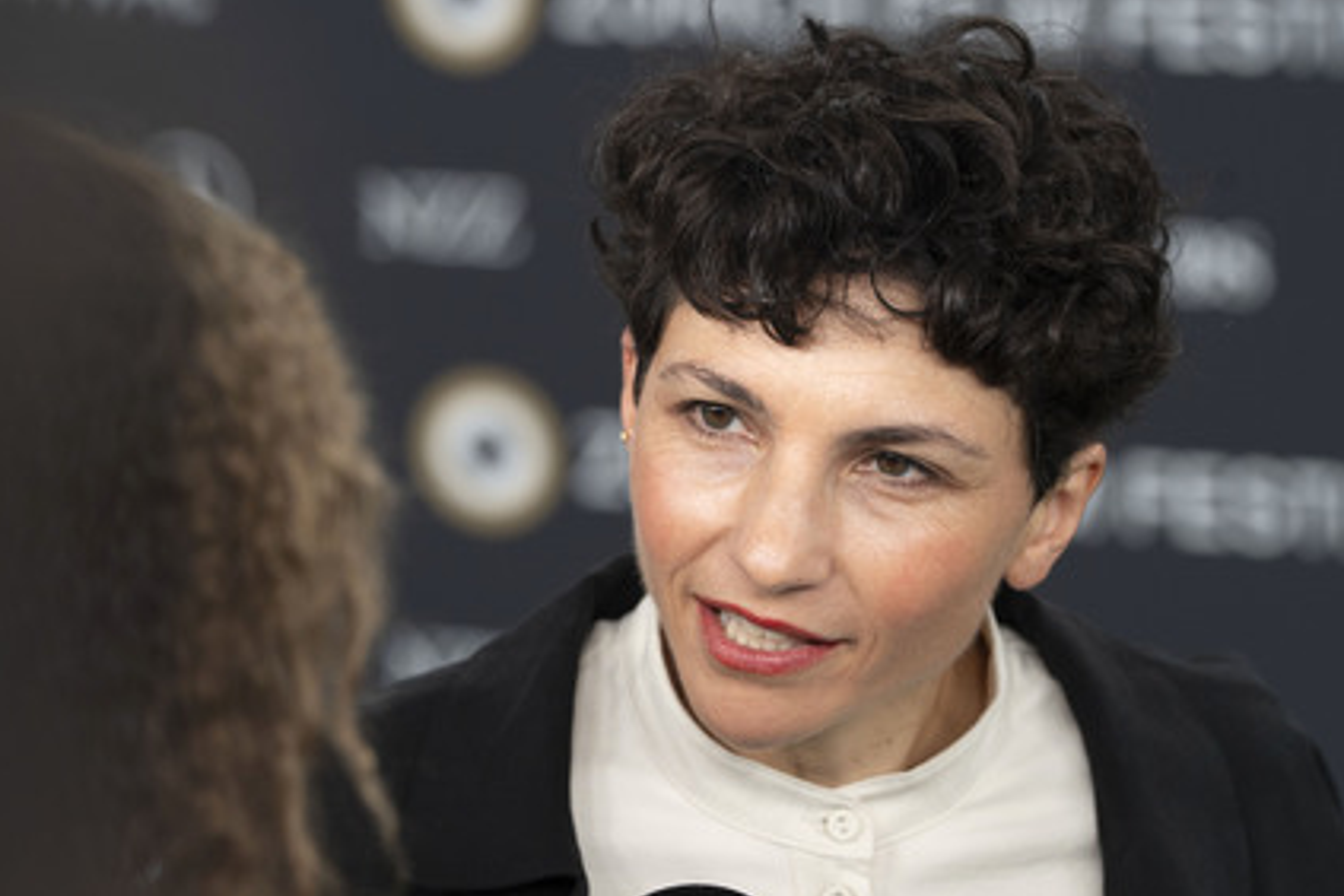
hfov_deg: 9.7
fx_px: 7951
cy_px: 470
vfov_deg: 6.4
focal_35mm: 213
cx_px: 701
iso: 1600
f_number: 6.3
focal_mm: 200
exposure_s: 1/400
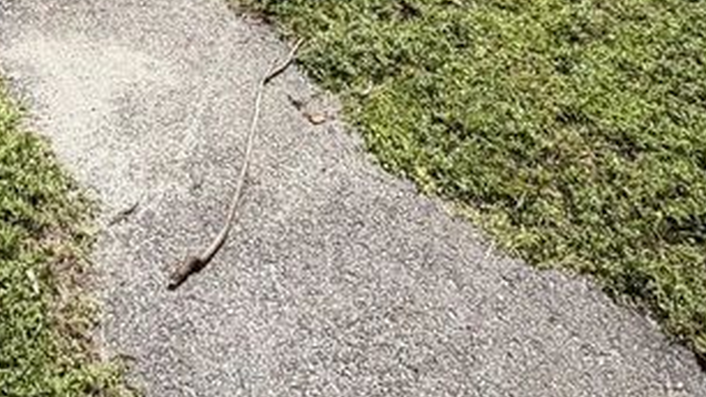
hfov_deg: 40.0
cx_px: 224
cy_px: -367
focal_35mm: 51
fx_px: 955
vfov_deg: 17.6
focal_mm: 2.22
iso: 25
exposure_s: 1/1050
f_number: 2.2
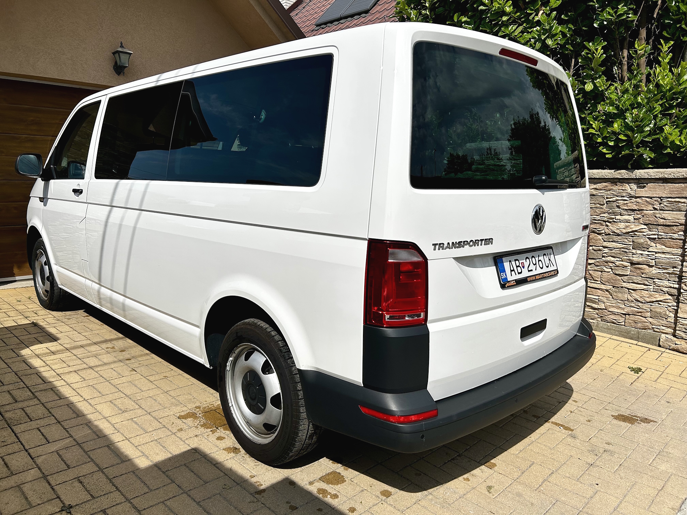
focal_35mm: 26
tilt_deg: -8.3
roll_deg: -0.4
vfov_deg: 53.1
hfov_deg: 67.3
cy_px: 258
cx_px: 344
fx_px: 516
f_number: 1.5
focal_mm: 5.7
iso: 50
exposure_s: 1/9434
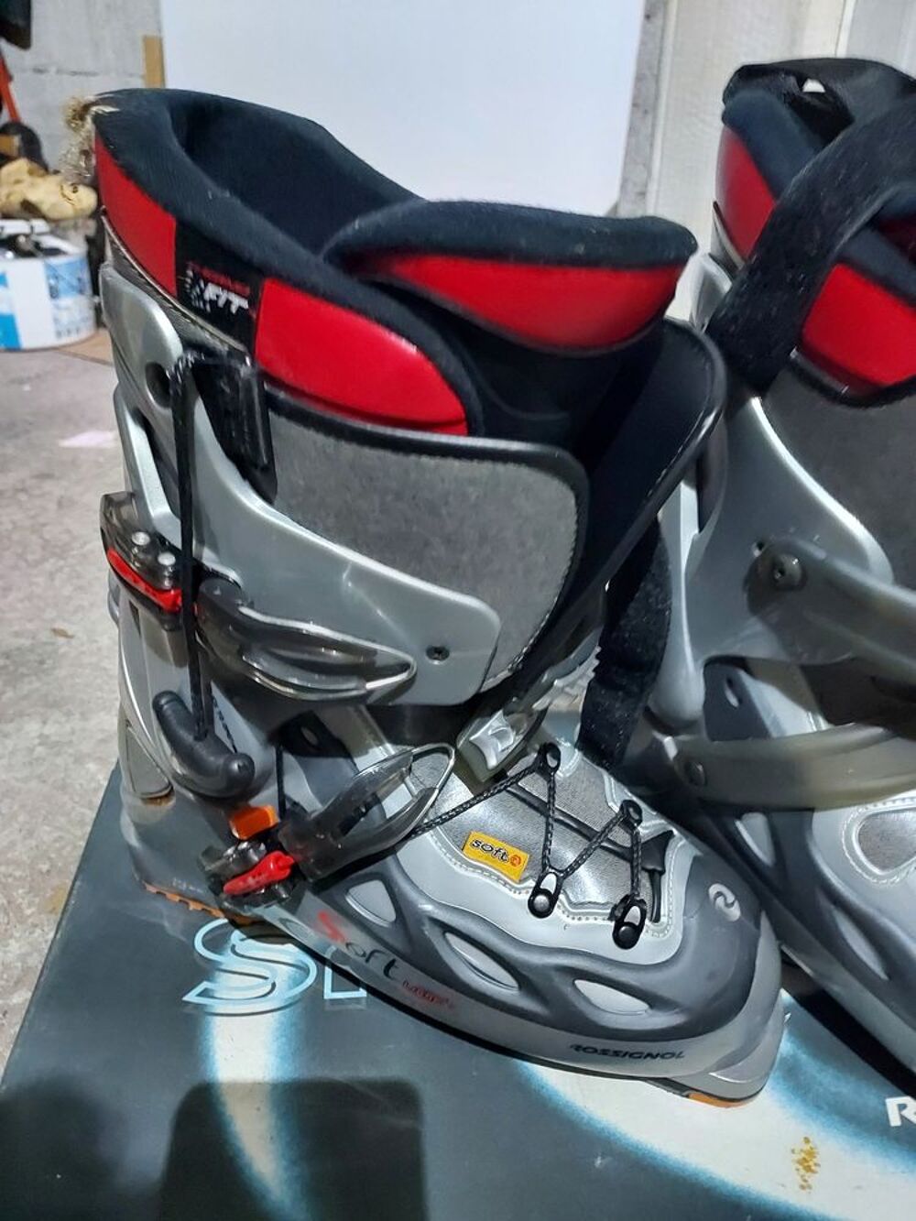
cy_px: 610
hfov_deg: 56.8
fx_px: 847
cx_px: 458
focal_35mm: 24
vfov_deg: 71.6
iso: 800
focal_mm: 4.6
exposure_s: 1/14
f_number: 1.8
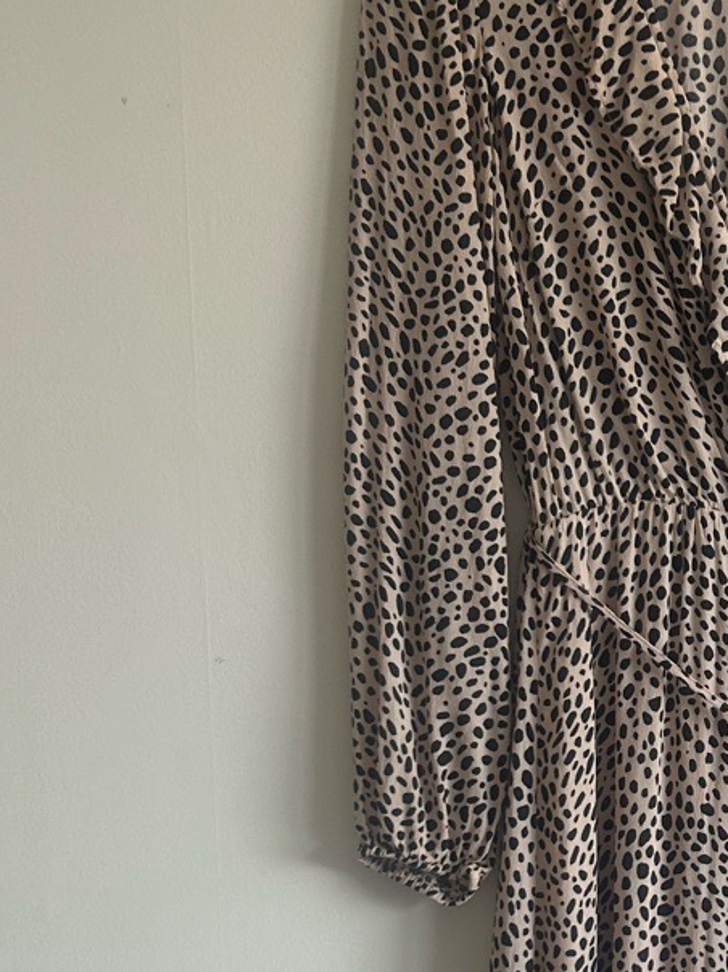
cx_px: 776
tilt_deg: -9.5
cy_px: 766
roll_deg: -1.1
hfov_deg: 20.4
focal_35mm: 69
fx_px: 1936
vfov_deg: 27.6
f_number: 1.5
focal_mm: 5.7
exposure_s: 1/121
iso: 64
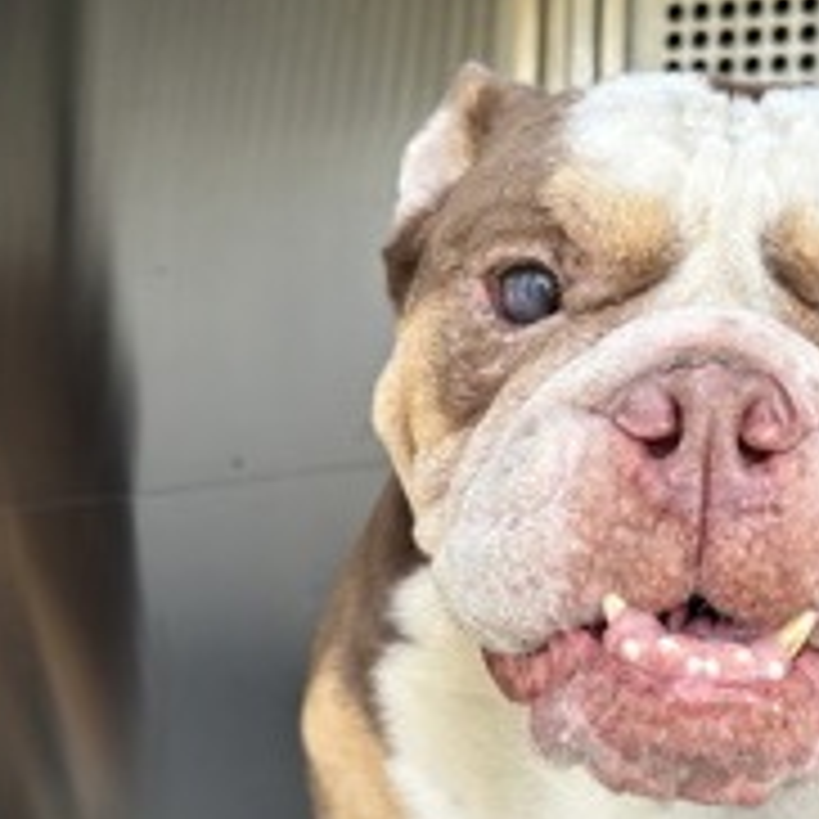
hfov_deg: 31.4
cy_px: 454
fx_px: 1419
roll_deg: -2.6
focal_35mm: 53
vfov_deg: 32.2
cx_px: 646
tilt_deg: -5.0
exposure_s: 1/353
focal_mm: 5.7
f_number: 1.5
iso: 50
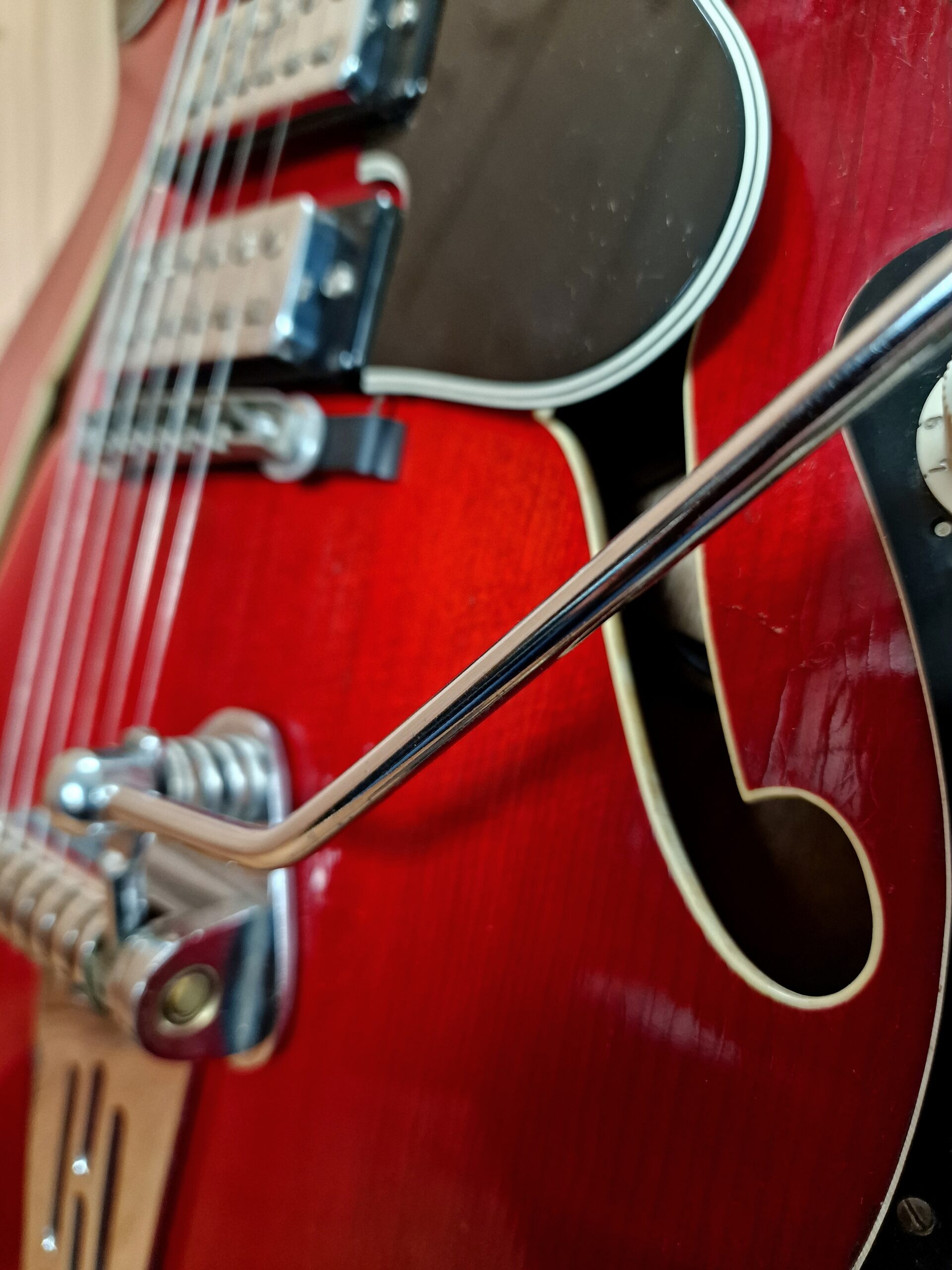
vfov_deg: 73.9
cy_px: 635
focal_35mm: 23
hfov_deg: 58.9
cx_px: 476
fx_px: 843
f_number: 1.8
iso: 500
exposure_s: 1/120
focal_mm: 6.4
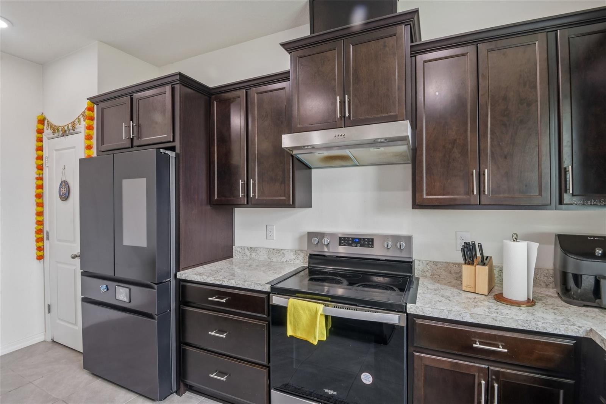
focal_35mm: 16
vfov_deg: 73.7
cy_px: 202
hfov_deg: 96.7
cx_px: 303
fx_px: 269
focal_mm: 16
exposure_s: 1/15
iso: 400
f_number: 8
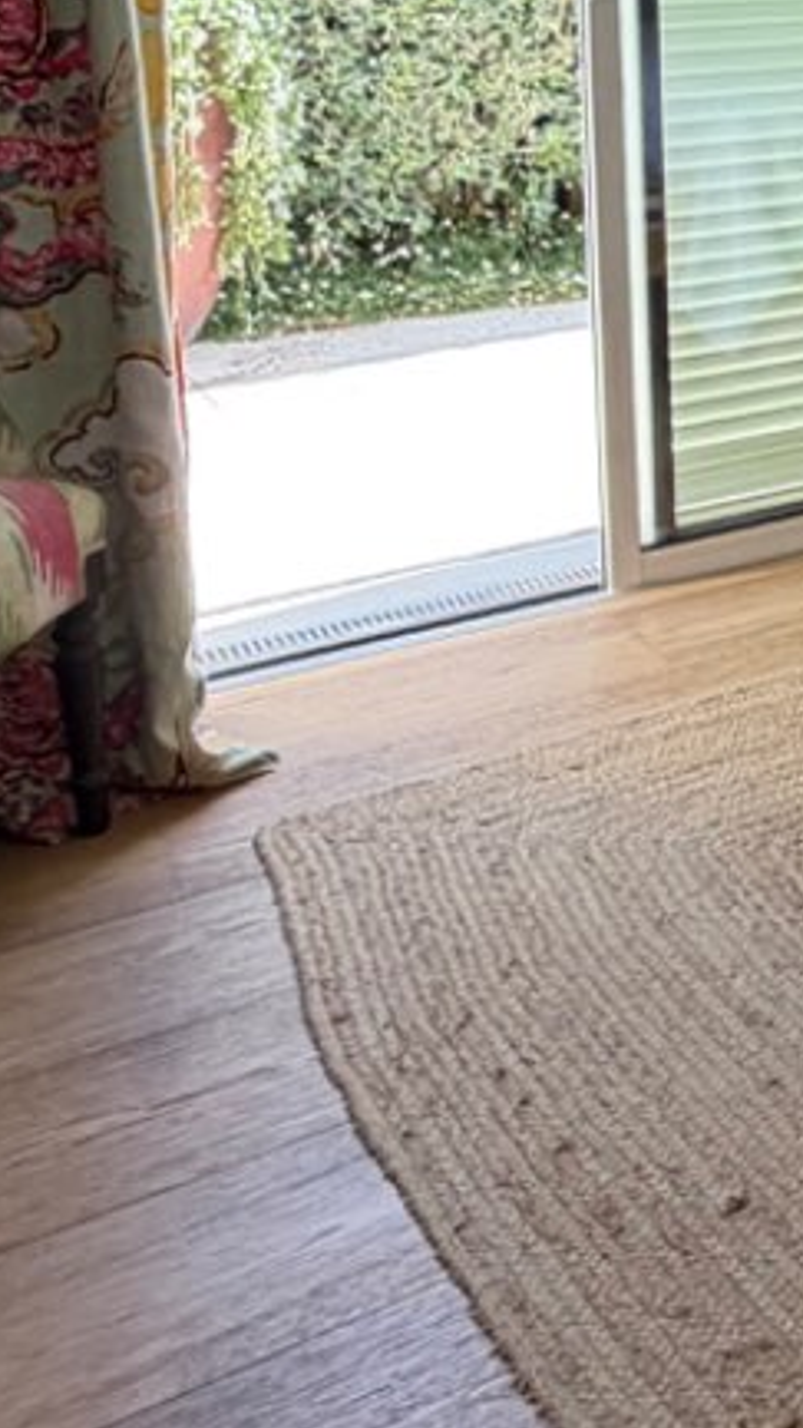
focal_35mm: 53
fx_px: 2006
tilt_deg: -4.4
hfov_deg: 17.2
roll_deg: +0.2
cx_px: 1560
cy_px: 15
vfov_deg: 35.6
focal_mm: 2.22
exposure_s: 1/121
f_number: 2.2
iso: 80
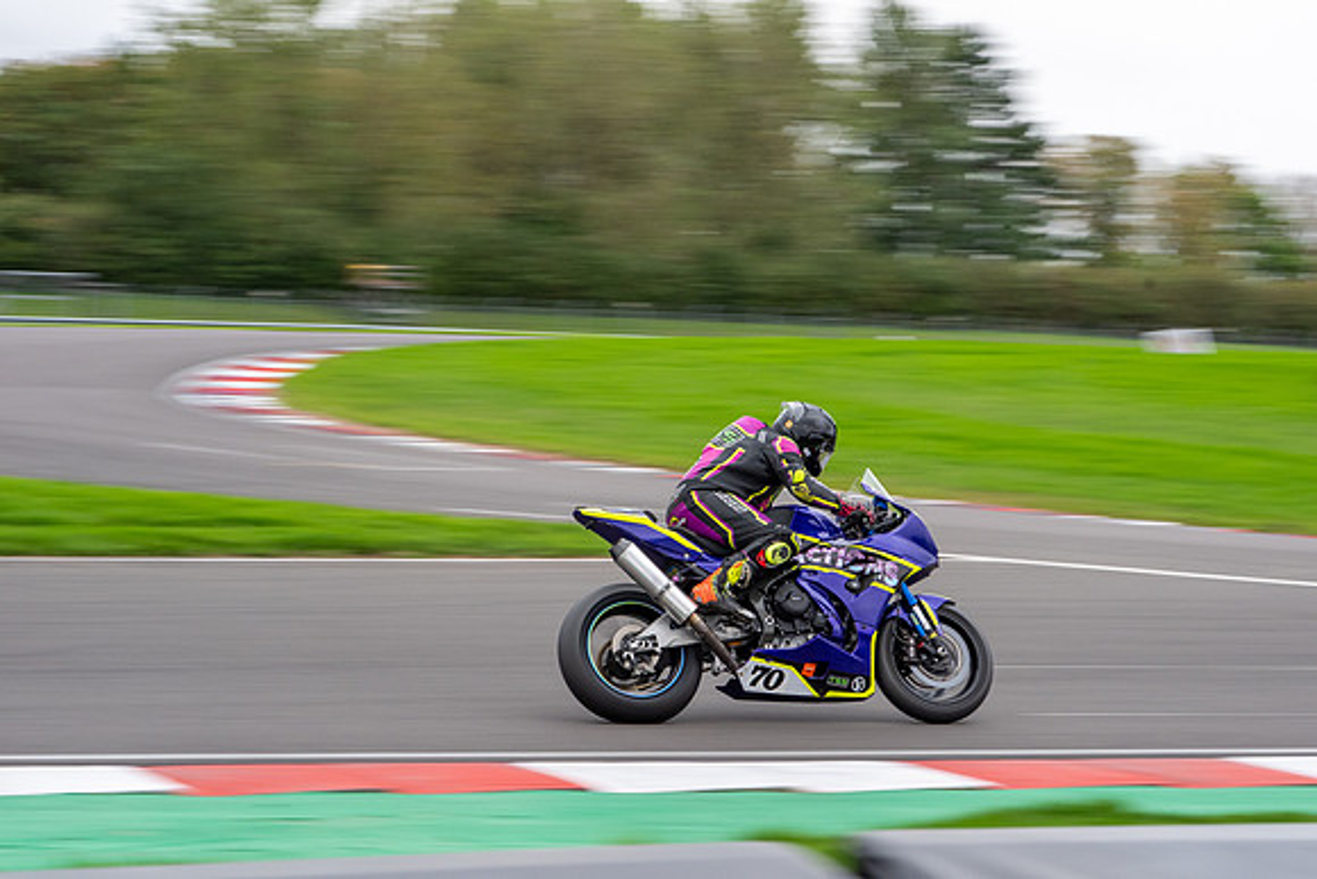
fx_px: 3663
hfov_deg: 20.4
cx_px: 659
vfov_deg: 13.7
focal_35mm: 100
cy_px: 440
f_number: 11
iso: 800
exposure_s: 1/200
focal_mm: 100
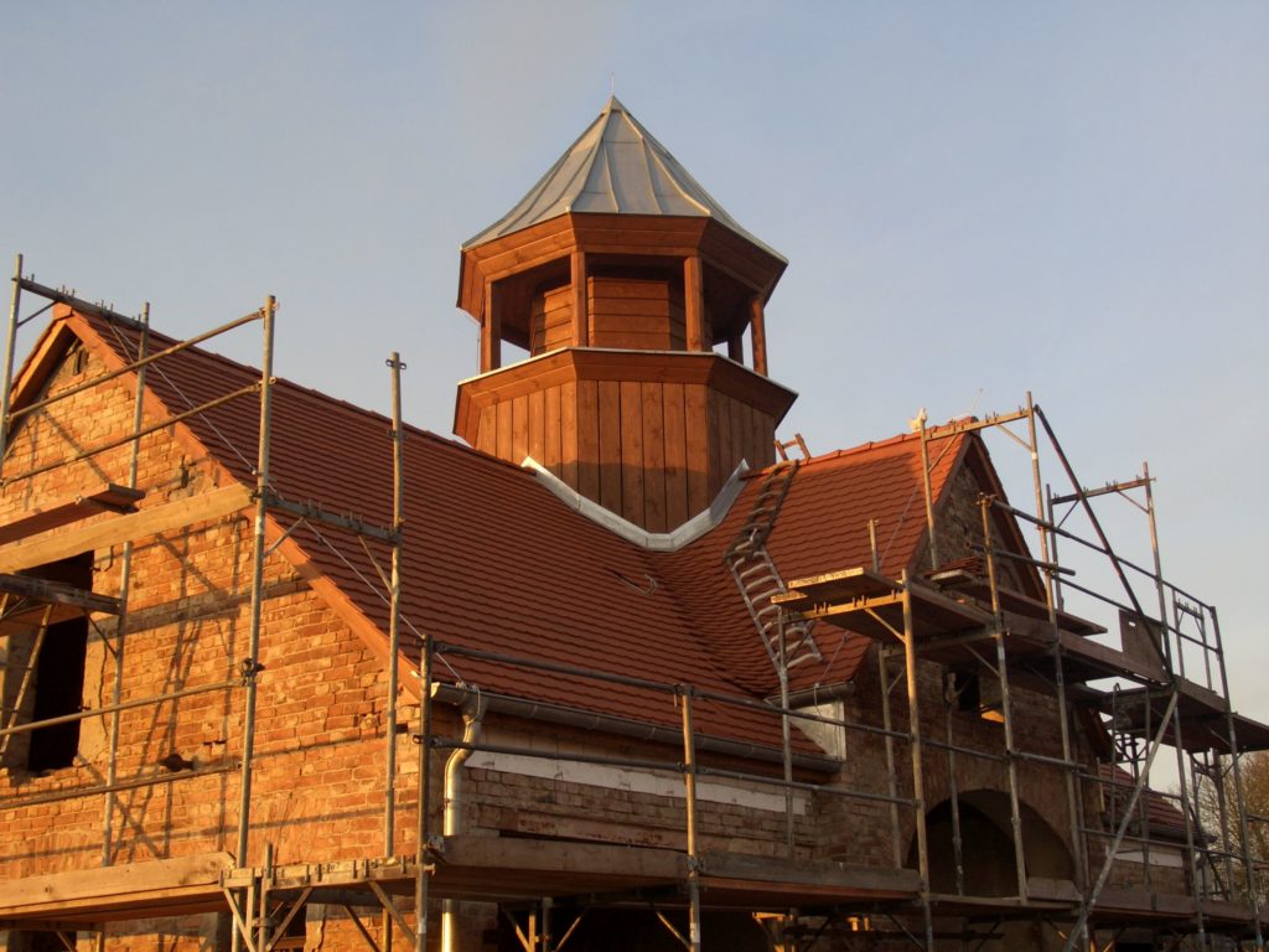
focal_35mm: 43
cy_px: 476
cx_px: 634
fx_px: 1576
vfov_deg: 33.6
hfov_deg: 43.9
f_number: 3.4
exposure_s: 1/160
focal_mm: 9.2
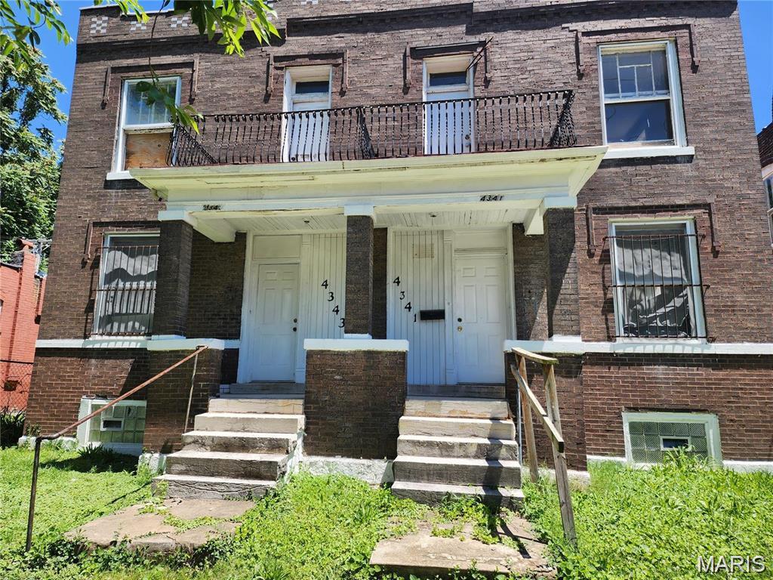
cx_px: 386
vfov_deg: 58.9
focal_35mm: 23
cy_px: 290
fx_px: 514
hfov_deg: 73.9
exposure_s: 1/494
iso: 12
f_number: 1.8
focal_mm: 6.4
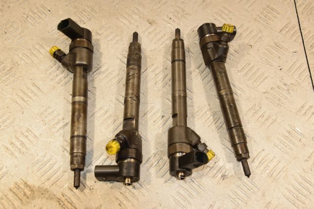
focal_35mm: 48
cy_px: 104
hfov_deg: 41.1
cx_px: 157
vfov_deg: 28.0
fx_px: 418
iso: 800
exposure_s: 1/200
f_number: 7.1
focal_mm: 32
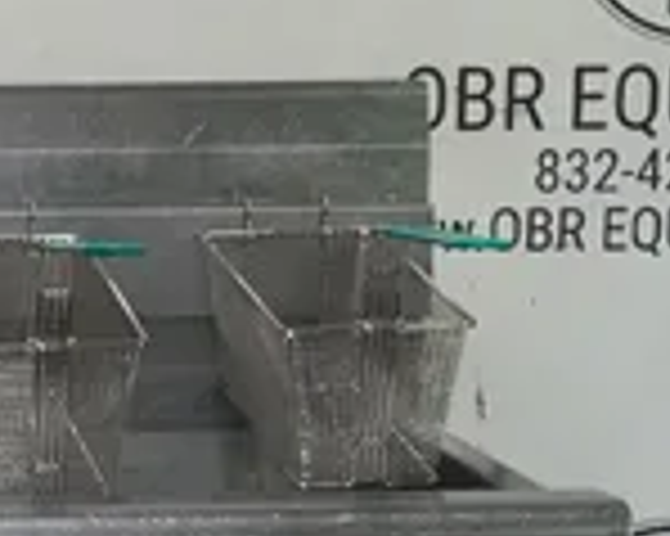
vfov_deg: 8.1
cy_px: 536
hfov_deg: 9.8
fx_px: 3745
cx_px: -441
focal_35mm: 189
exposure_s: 1/250
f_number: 4
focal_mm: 14.69
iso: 2500
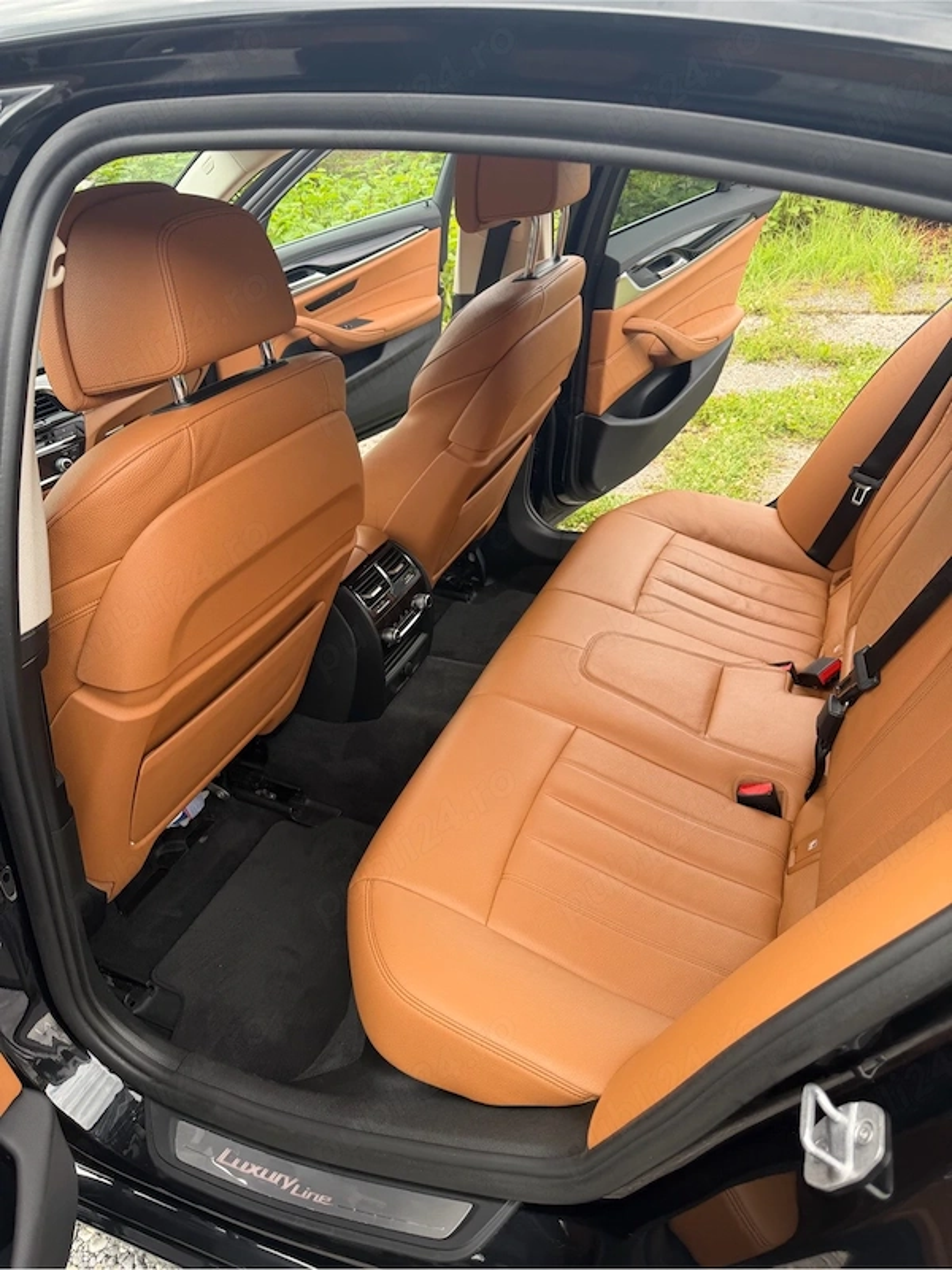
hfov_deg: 56.8
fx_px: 880
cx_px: 476
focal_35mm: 24
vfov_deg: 71.6
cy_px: 635
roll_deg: +0.7
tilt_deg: -27.9
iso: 80
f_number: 1.78
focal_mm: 6.76
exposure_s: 1/323
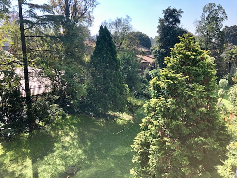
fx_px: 192
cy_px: 89
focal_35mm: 28
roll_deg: +0.6
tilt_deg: -11.7
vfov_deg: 49.7
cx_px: 118
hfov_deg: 63.4
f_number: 1.8
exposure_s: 1/521
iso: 20
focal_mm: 4
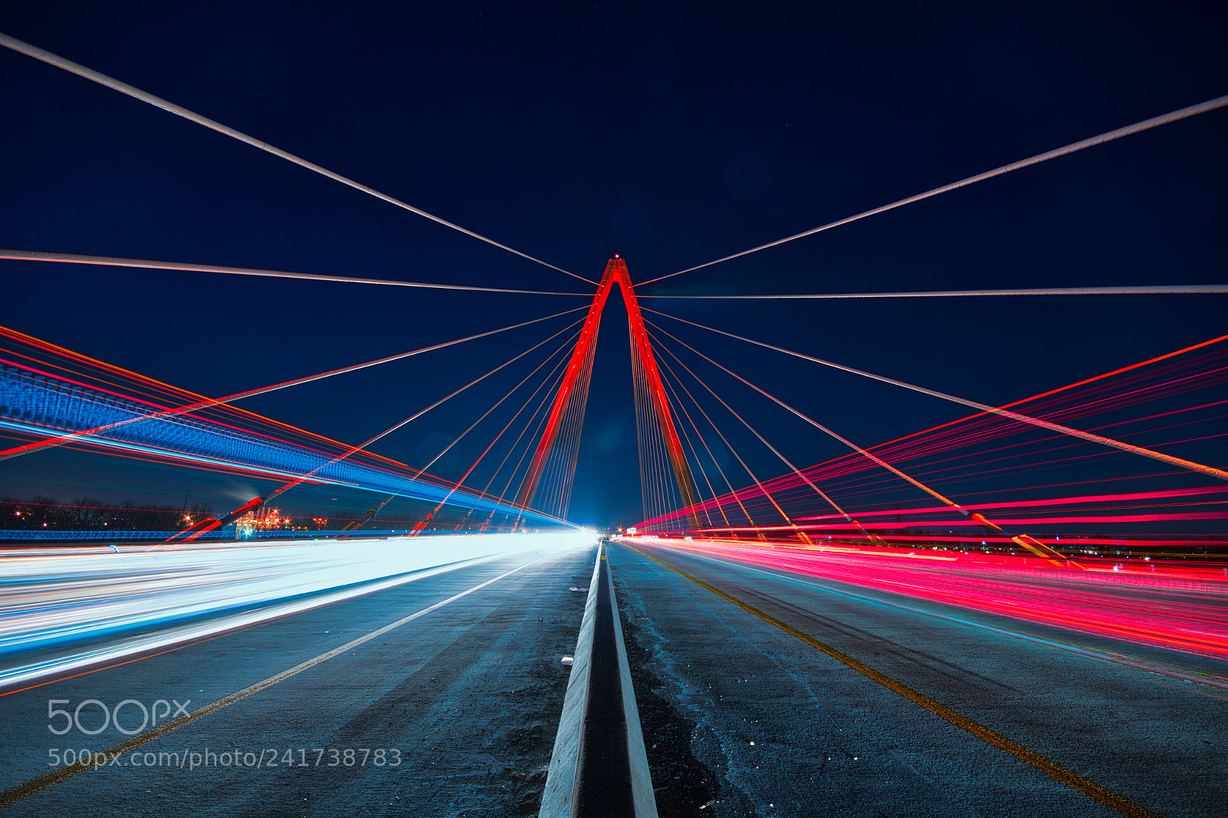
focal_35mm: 15
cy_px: 409
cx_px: 614
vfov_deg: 77.3
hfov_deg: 100.4
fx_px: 512
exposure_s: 15
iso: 125
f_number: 8
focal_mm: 10
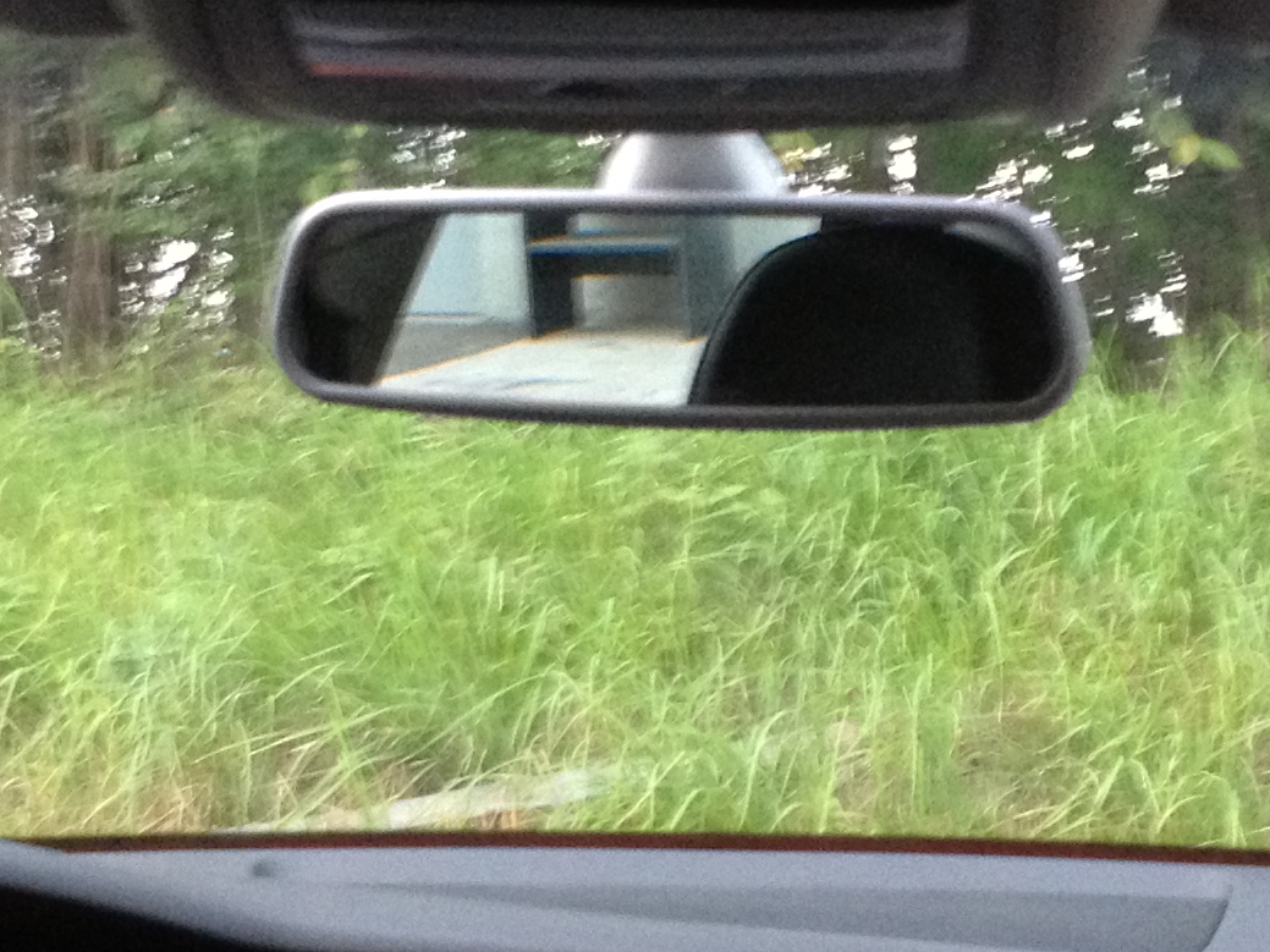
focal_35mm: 110
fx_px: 4035
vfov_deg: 13.4
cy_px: 709
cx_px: 714
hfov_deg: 17.9
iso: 250
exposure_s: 1/20
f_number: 2.4
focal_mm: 4.28
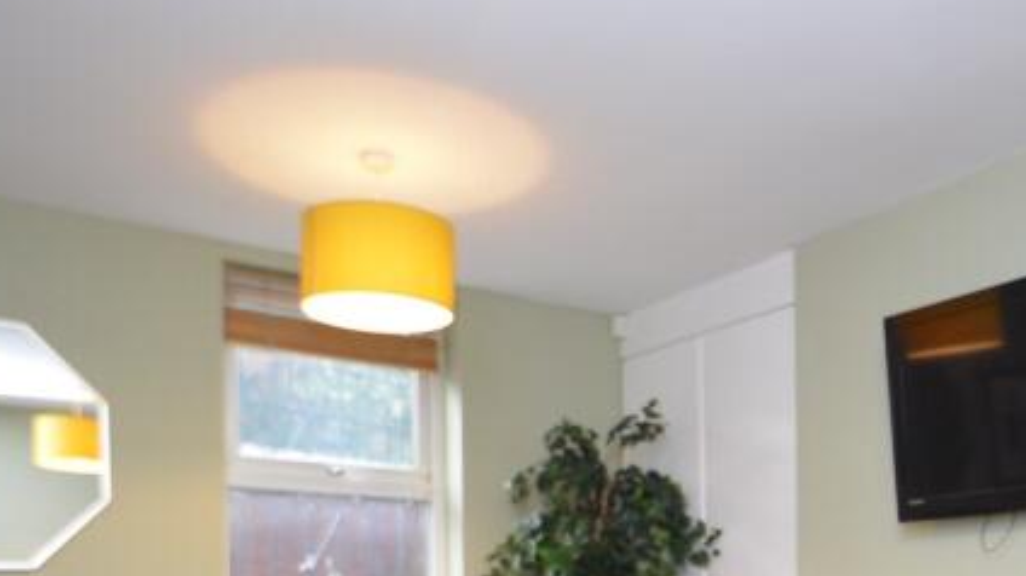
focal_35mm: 38
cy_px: 673
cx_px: 743
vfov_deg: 27.7
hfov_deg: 51.0
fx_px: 1033
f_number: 3.5
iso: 800
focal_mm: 10
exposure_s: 1/30
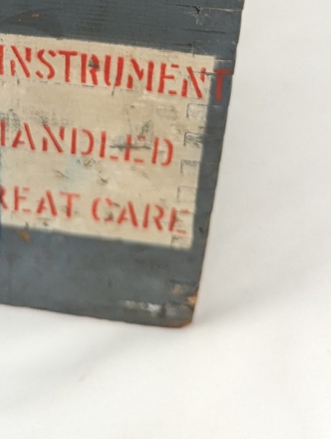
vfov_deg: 24.3
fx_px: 902
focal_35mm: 71
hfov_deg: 20.5
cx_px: 50
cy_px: -113
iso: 127
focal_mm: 6.81
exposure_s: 1/242
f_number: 1.85
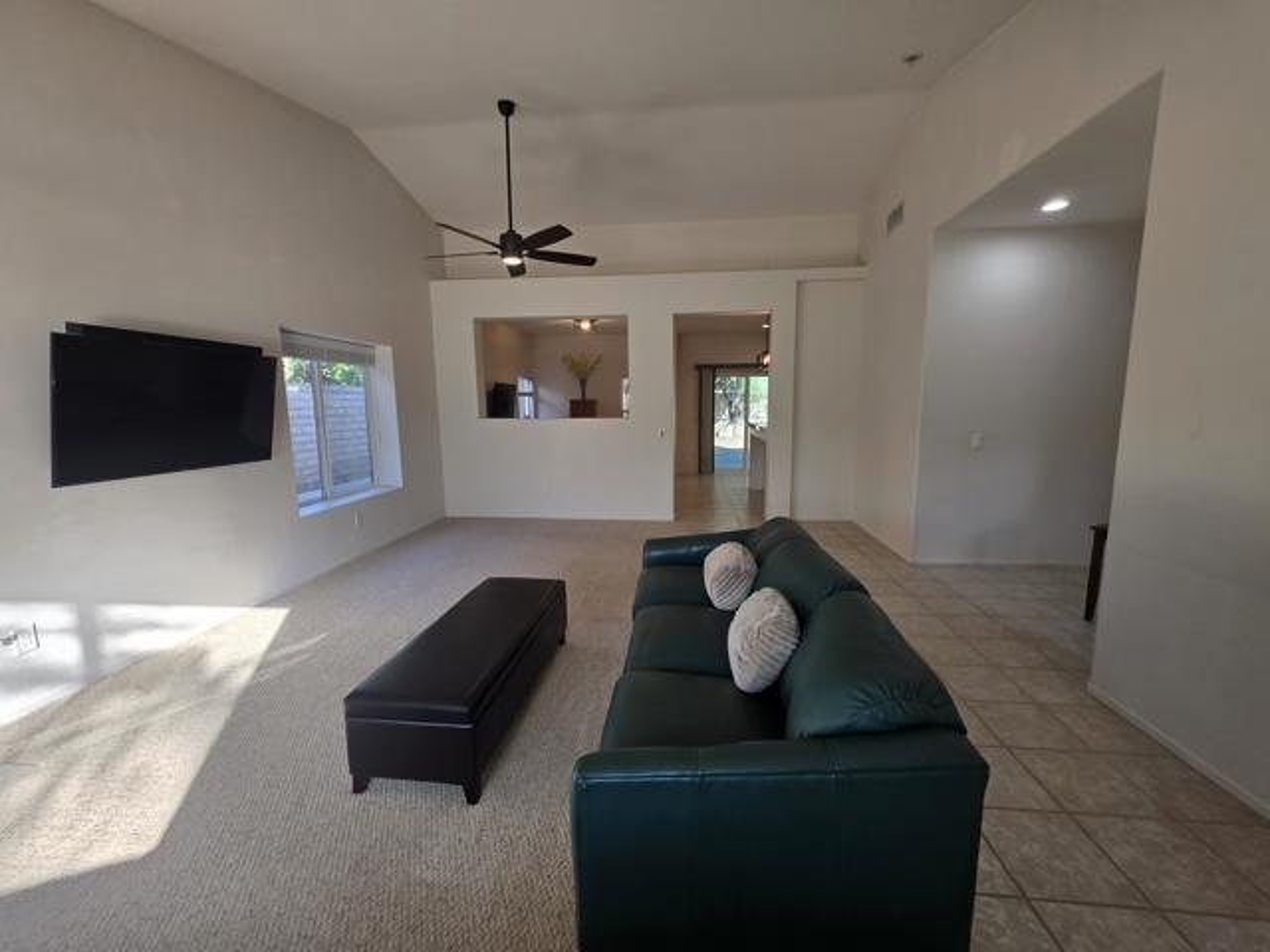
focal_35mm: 13
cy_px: 476
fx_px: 477
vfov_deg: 89.9
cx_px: 635
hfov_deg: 106.2
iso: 50
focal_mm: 2.2
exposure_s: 1/120
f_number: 1.9
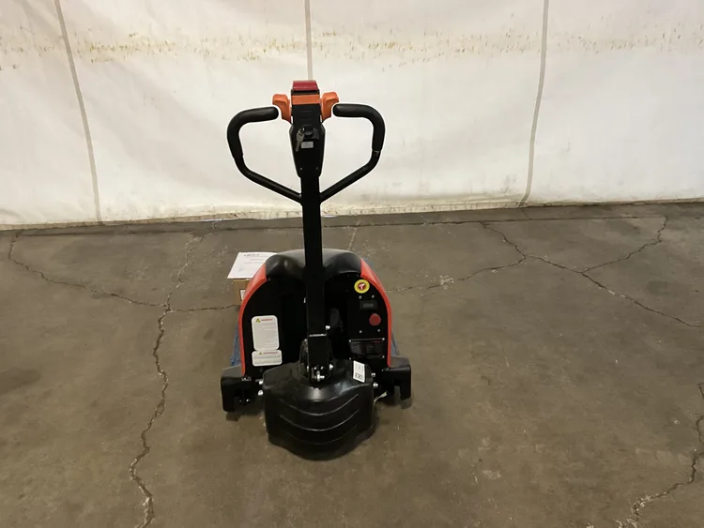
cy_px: 264
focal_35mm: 29
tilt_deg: -22.1
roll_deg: +0.8
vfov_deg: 48.3
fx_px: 590
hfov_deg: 61.6
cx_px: 352
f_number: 1.8
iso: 250
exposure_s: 1/60
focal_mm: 3
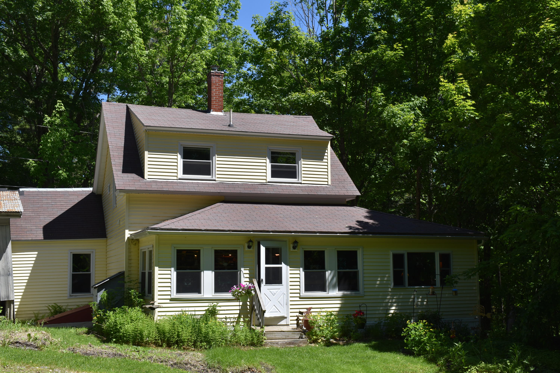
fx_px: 700
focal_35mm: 45
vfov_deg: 29.9
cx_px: 280
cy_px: 186
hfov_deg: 43.6
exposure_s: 1/200
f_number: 10
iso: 100
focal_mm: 30
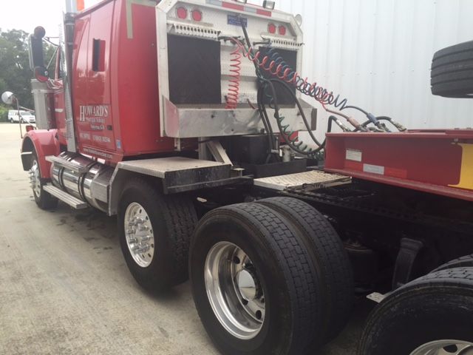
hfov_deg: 61.7
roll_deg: -1.4
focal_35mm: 29
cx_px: 236
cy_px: 178
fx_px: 396
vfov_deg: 48.2
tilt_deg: -11.2
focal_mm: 4.15
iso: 32
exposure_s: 1/124
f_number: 2.2
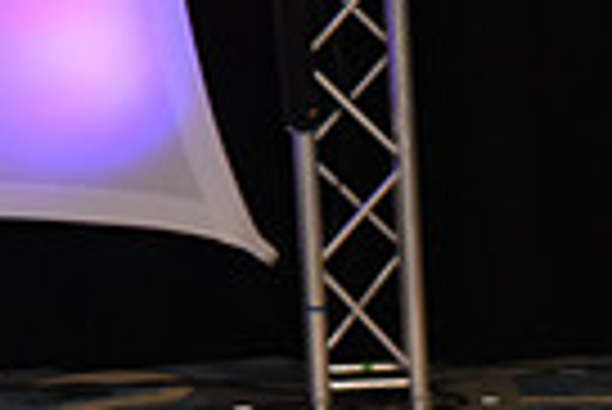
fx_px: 5088
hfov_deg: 6.7
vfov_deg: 4.6
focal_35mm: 299
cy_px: 656
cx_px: 1102
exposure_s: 1/400
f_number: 4
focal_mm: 70
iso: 2500
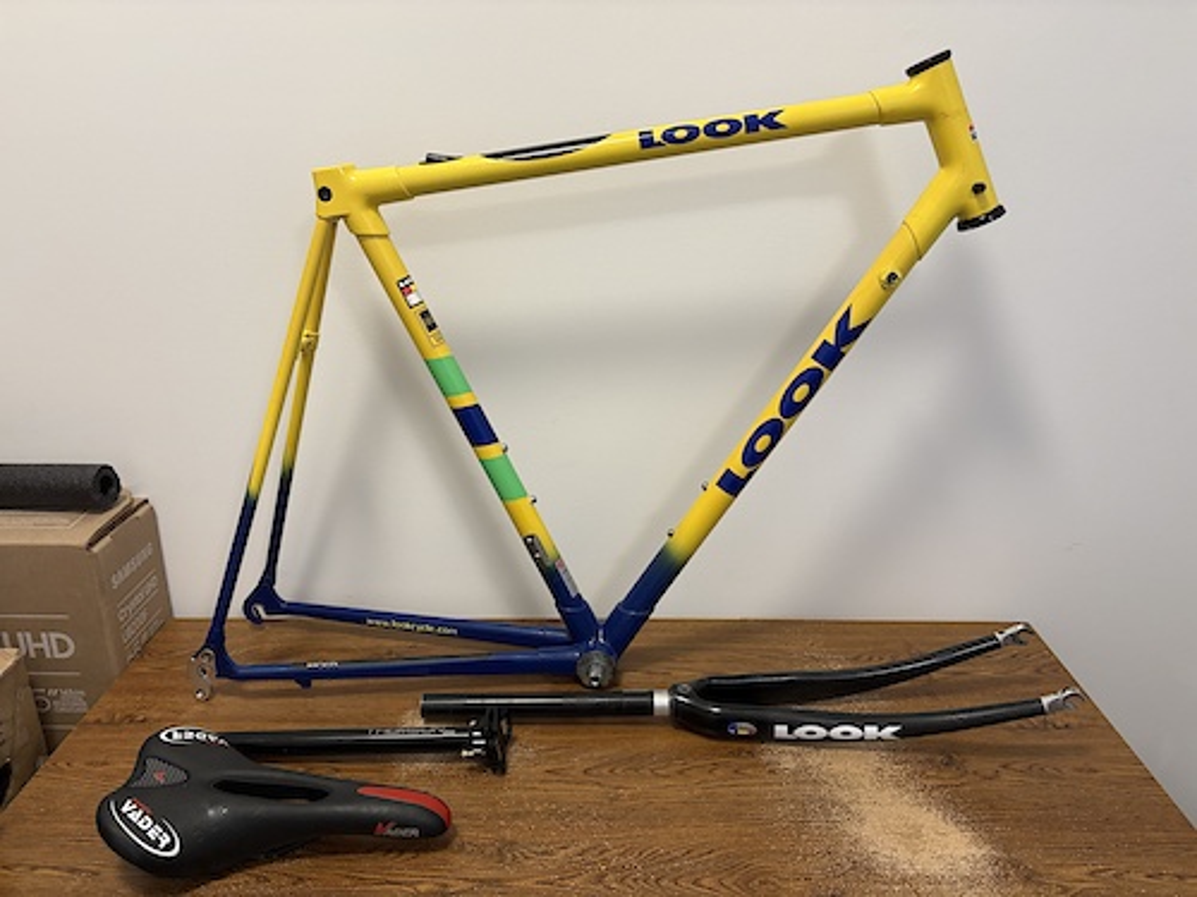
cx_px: 598
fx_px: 899
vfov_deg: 53.1
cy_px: 448
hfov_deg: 67.3
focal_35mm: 26
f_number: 1.6
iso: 200
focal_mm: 5.96
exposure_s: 1/60
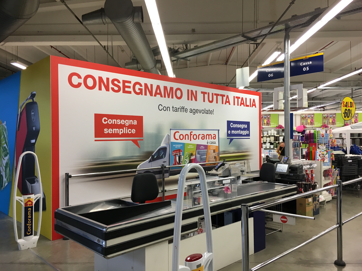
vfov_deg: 48.2
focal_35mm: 29
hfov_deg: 61.7
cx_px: 181
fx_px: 303
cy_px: 136
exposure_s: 1/33
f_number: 2.2
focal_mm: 4.15
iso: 50
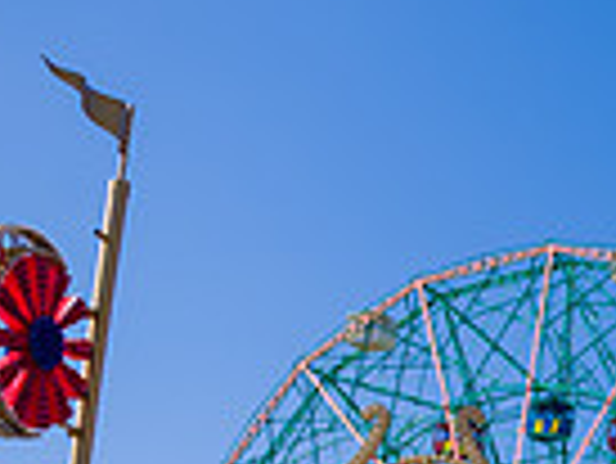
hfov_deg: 15.5
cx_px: 1165
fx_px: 1888
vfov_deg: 13.6
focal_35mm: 106
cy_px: 547
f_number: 5
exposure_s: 1/1600
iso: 200
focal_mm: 26
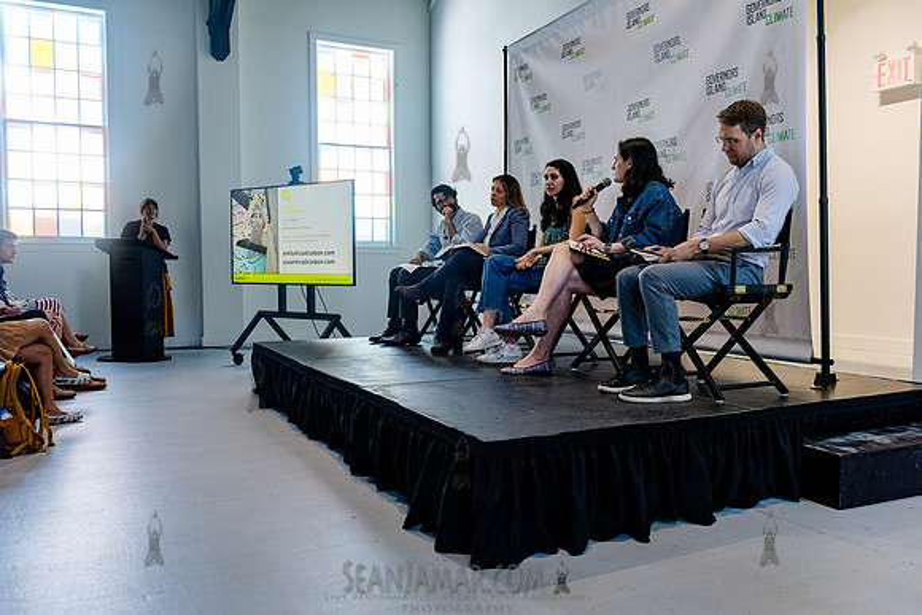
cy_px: 308
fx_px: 755
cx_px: 465
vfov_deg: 44.3
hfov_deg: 62.8
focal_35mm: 29
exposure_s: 1/400
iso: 4000
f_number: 4
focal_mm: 29
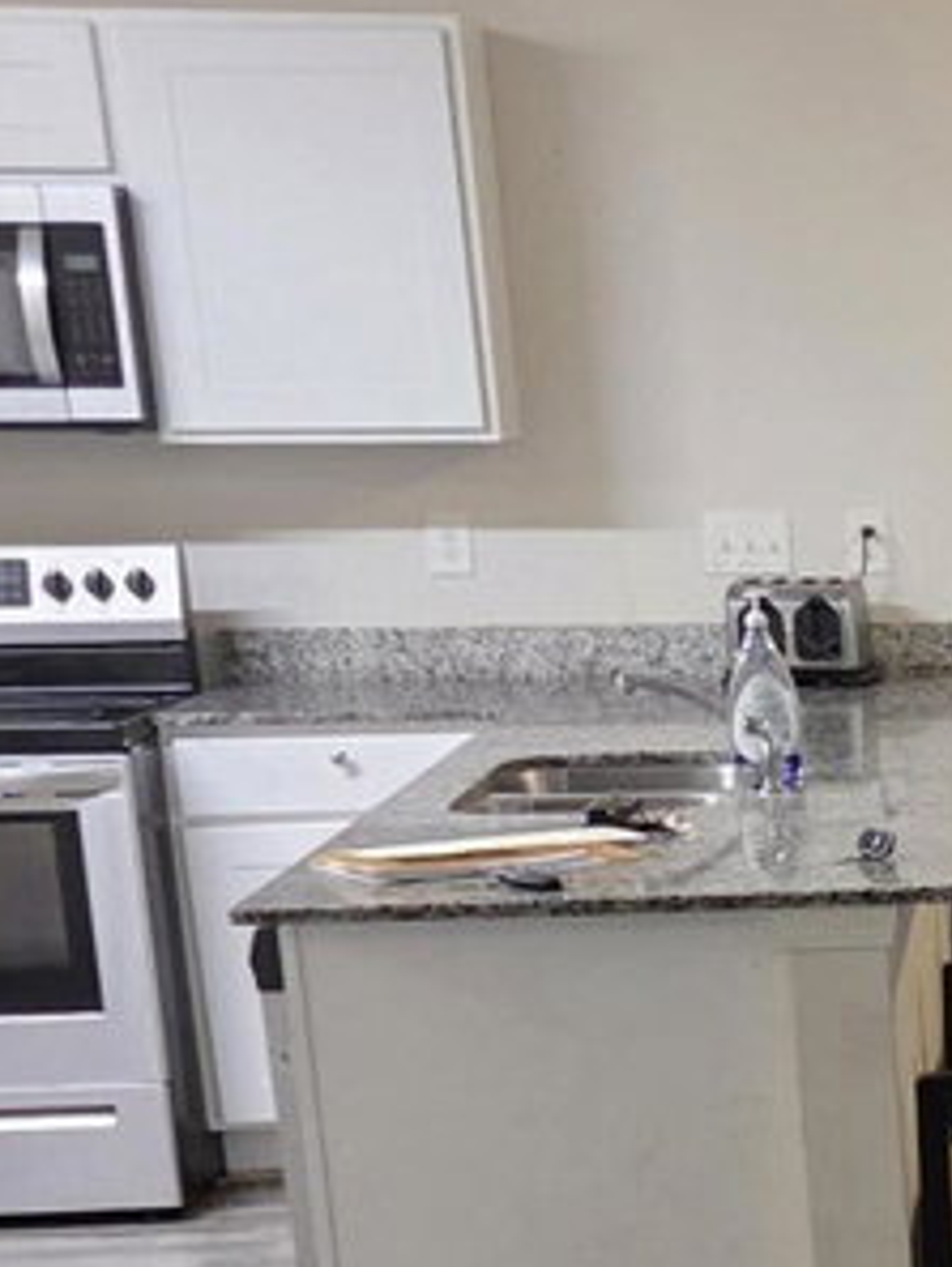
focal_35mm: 93
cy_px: 1310
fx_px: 3408
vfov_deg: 20.3
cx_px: 1738
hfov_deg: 14.0
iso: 800
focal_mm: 5.4
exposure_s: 1/120
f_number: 1.8
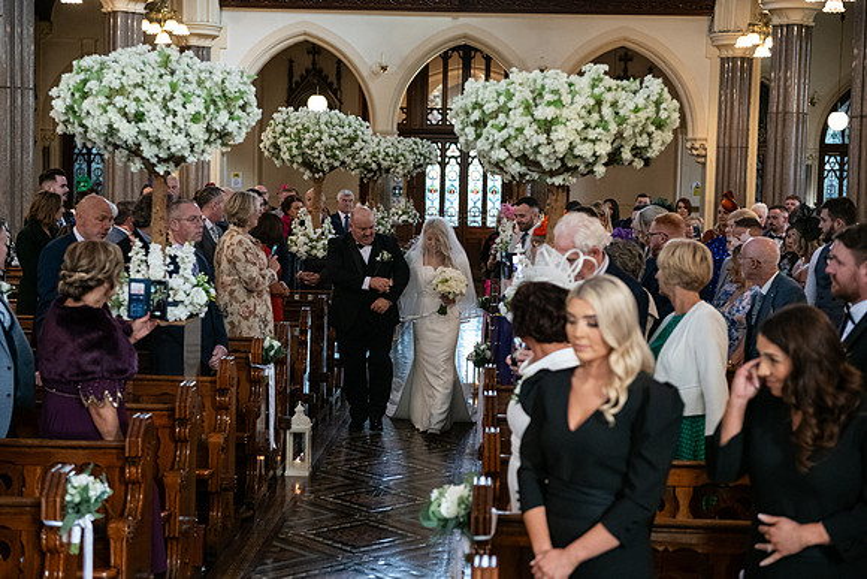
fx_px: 1397
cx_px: 434
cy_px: 290
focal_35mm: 58
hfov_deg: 34.5
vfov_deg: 23.4
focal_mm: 58
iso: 1600
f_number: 3.5
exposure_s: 1/160
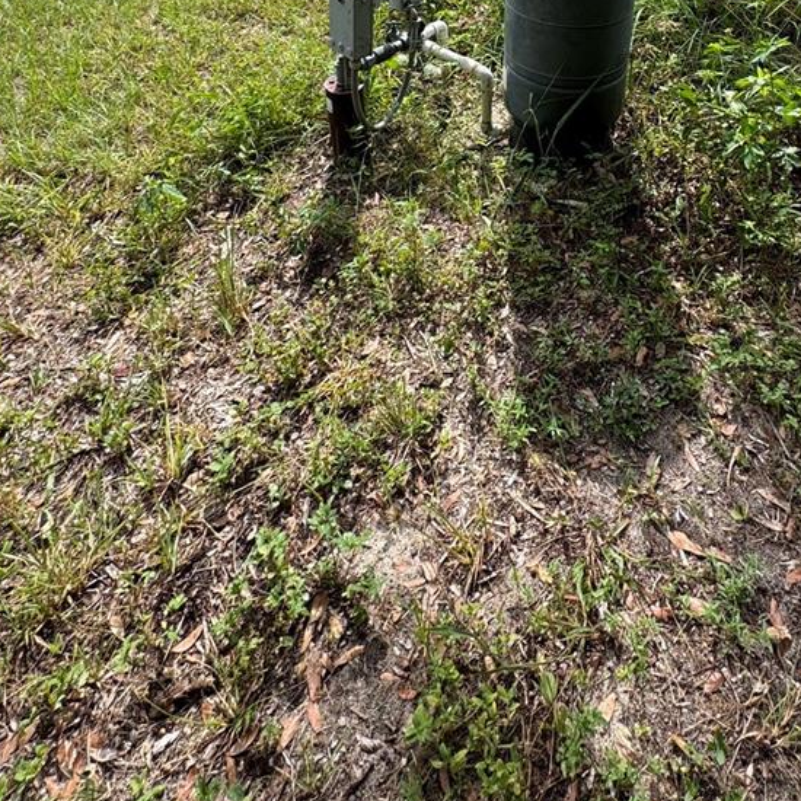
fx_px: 707
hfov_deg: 58.4
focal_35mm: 27
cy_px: -31
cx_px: 495
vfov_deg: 47.2
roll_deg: -1.1
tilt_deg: -21.8
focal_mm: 2.22
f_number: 2.2
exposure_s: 1/605
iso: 40
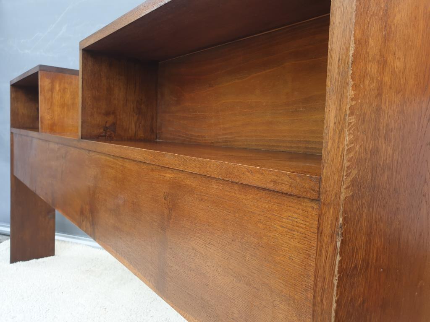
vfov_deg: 53.1
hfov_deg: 67.3
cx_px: 215
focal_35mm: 26
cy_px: 161
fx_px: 323
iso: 50
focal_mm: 4.3
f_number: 2.4
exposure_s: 1/50
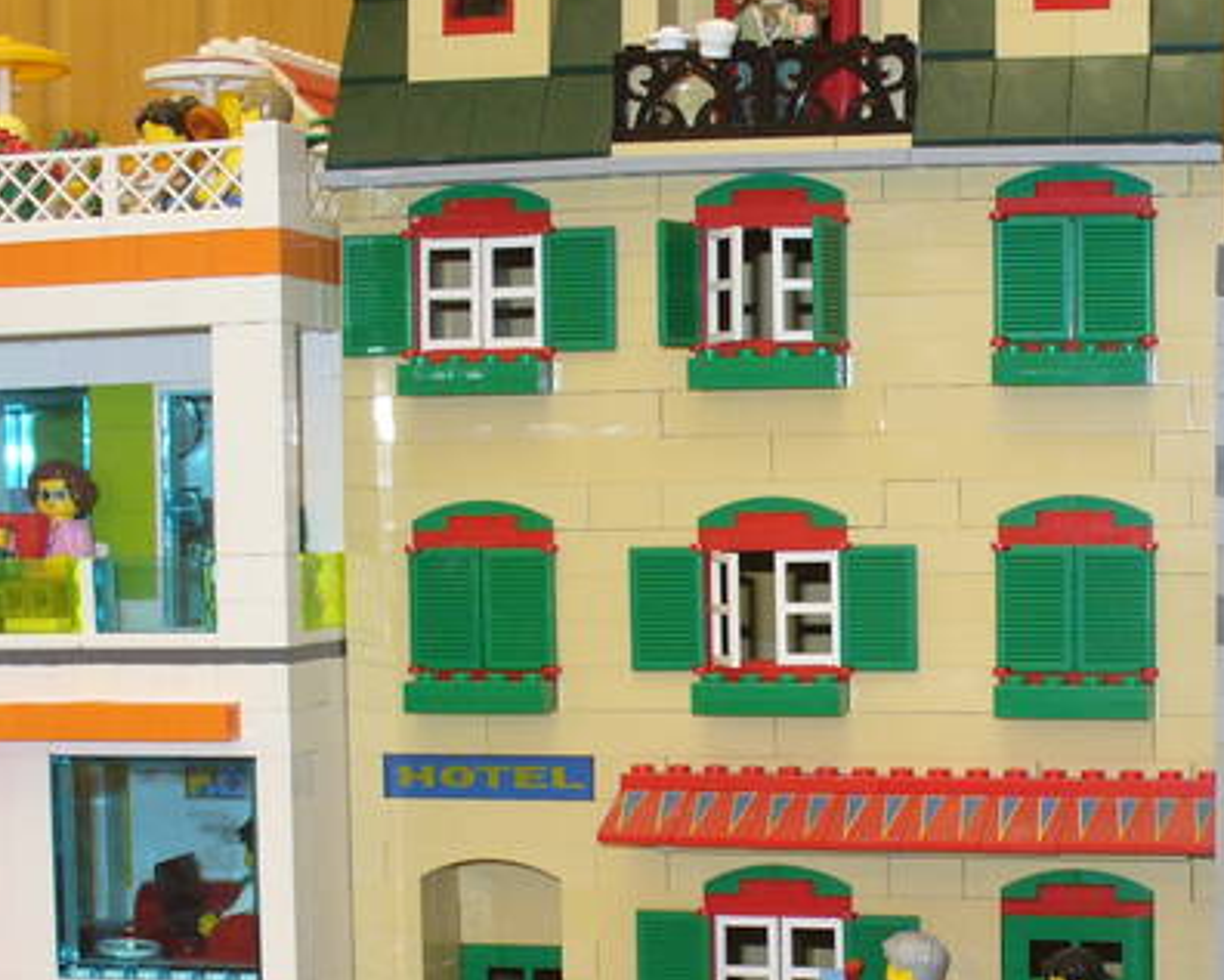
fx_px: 2971
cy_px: 747
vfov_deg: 18.6
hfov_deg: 22.9
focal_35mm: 82
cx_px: 992
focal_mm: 6.1
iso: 100
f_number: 2.8
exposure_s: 1/8
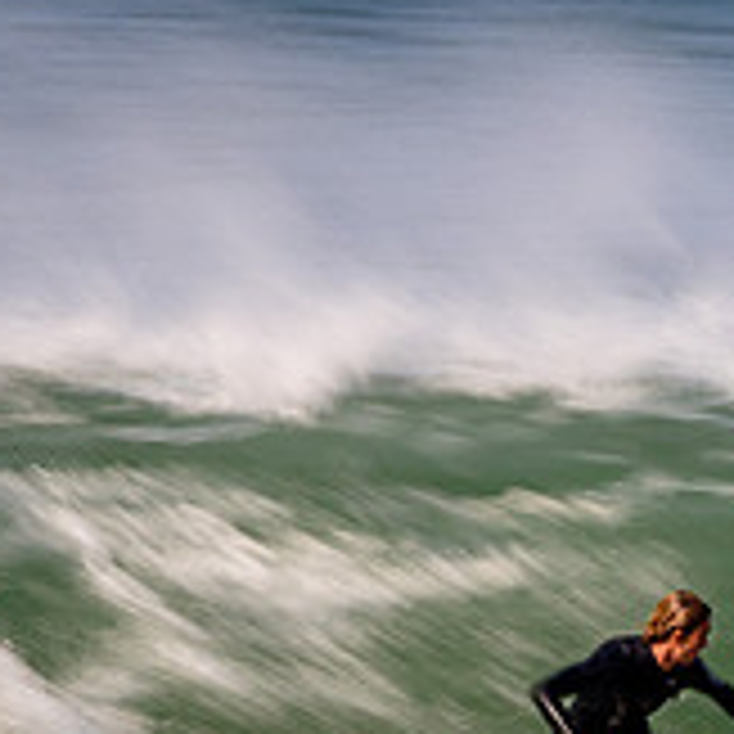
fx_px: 47907
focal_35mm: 1997
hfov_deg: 0.9
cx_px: 847
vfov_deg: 0.9
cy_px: 772
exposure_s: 1/25
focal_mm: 440
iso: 100
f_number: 16
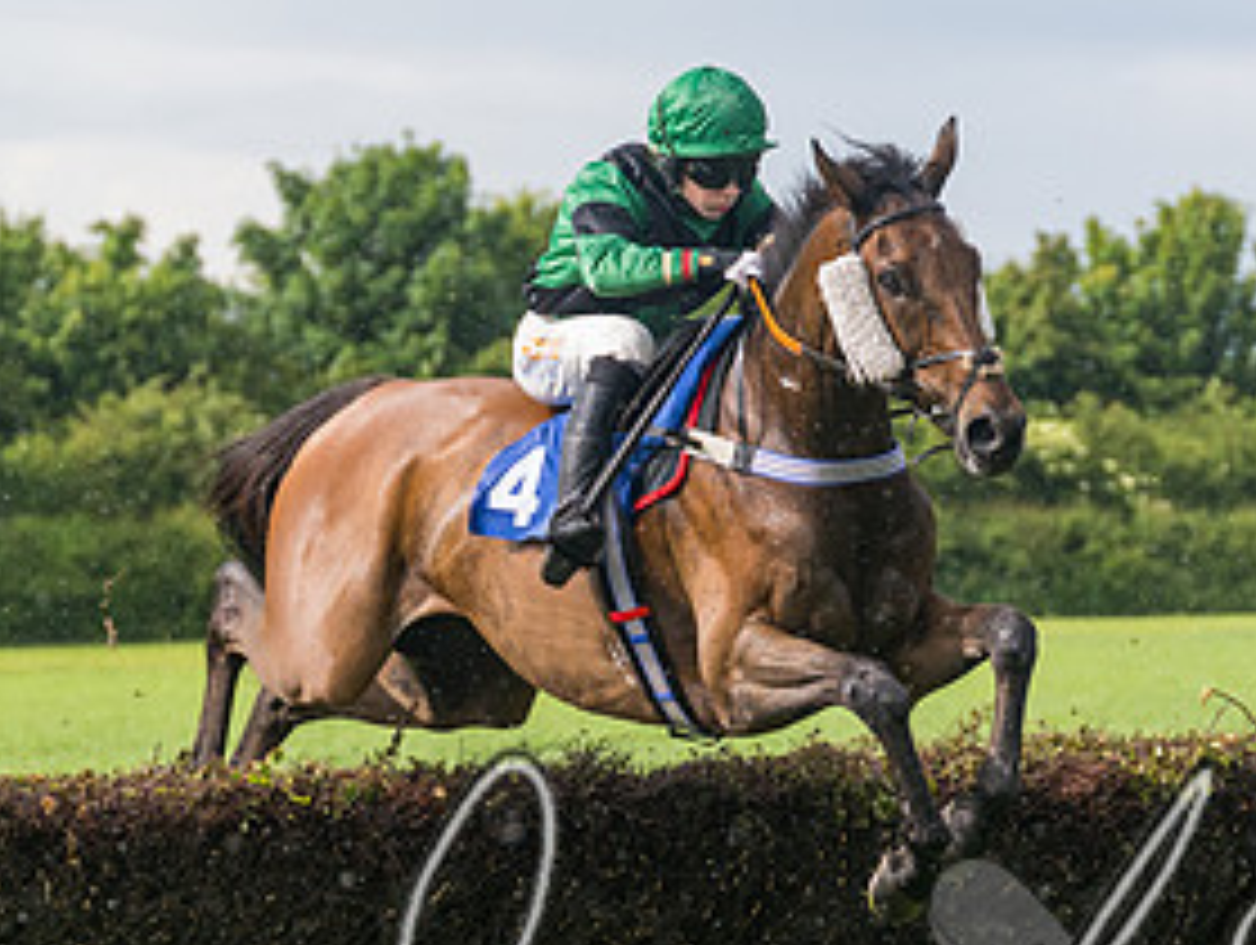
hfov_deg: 7.8
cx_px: 779
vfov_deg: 5.8
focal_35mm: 255
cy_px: 555
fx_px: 9264
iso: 400
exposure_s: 1/2500
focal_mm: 98
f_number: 4
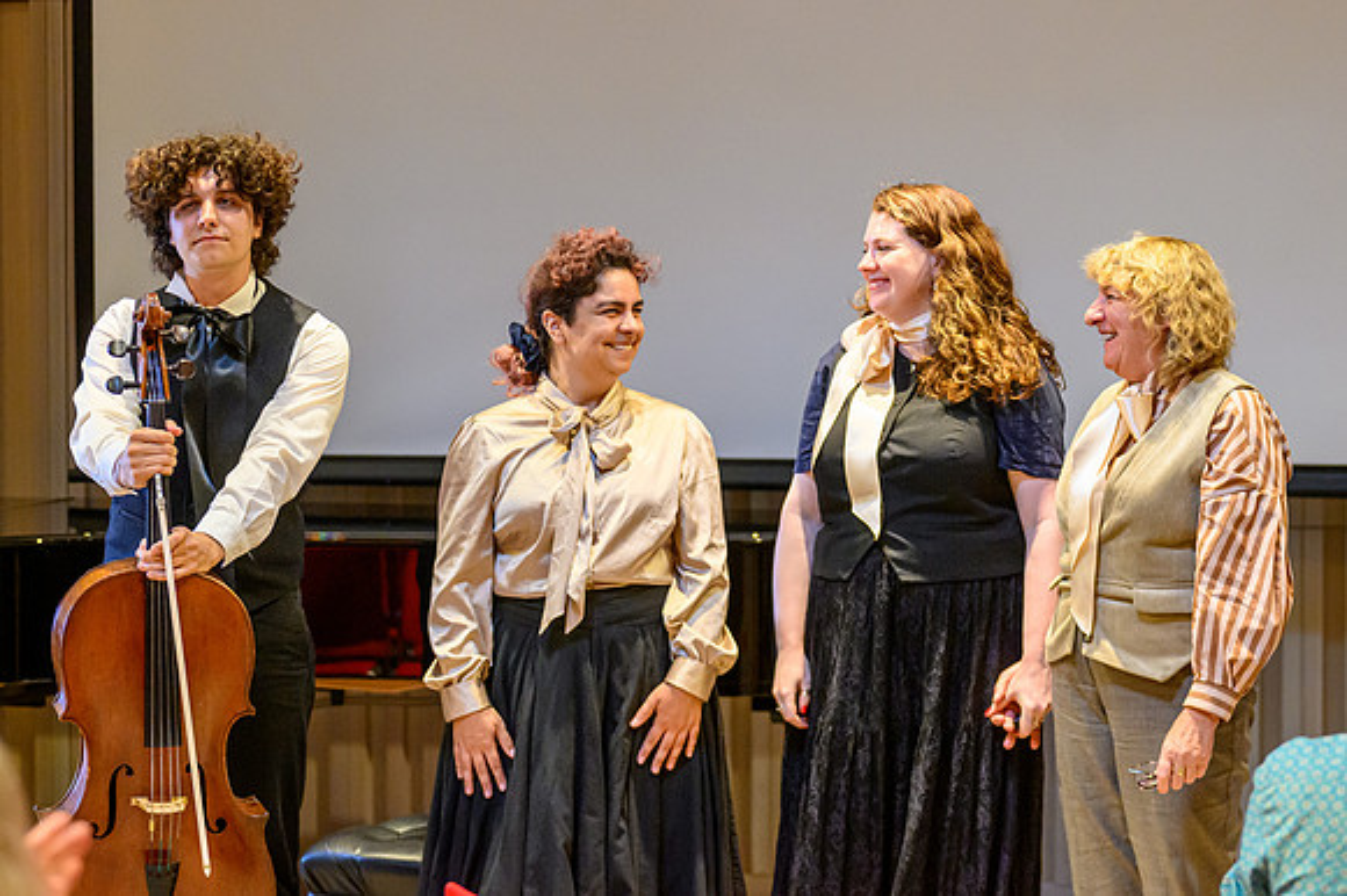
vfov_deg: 11.3
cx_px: 674
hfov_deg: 16.9
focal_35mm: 121
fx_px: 4540
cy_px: 448
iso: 2500
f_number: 2.5
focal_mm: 78
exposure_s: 1/500
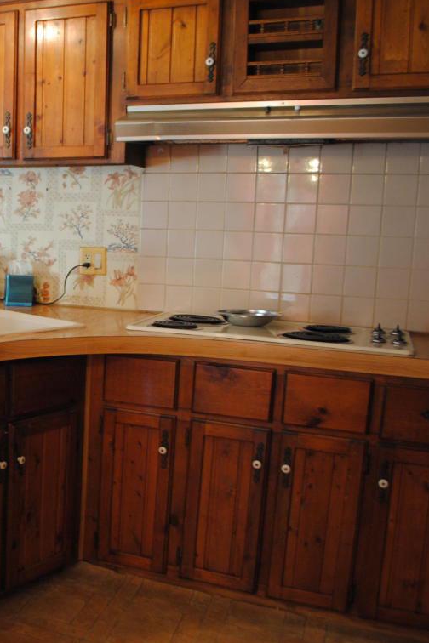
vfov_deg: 47.4
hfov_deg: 29.7
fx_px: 733
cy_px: 320
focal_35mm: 41
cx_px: -31
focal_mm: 18
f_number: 3.5
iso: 400
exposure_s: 1/13
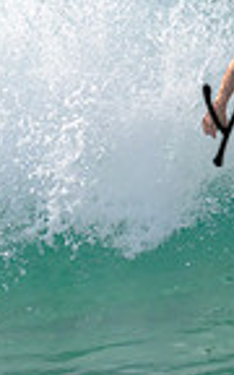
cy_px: 103
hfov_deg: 0.6
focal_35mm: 2172
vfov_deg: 1.0
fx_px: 22162
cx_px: 471
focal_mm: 530
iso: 720
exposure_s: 1/2000
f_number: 10
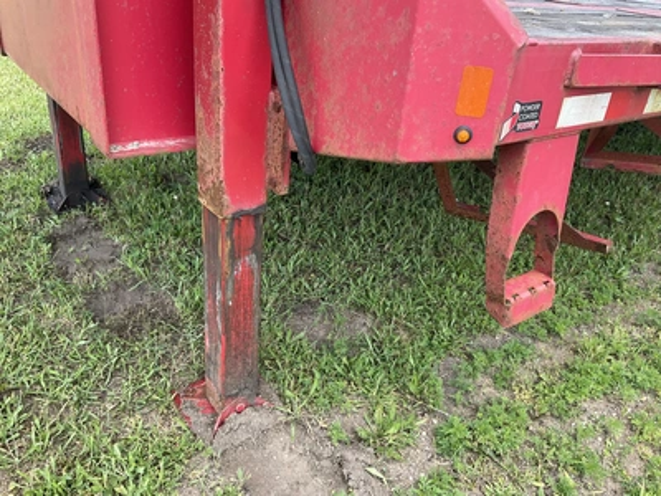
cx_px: 330
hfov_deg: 61.7
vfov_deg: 48.2
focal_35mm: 29
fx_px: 554
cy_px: 248
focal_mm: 3
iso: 20
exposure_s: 1/188
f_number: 1.8
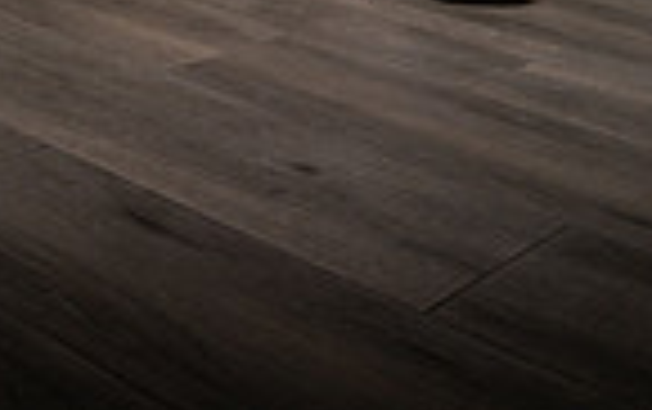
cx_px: 481
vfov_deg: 12.3
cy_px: -599
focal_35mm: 82
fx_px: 1459
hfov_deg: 24.9
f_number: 8
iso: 800
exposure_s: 1/250
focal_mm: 26
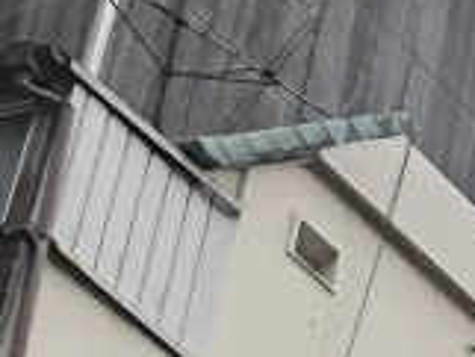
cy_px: 1313
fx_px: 2870
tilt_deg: +31.7
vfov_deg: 6.2
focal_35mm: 209
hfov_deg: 7.9
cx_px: 1534
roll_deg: +4.6
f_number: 1.8
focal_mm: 4
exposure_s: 1/762
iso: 20
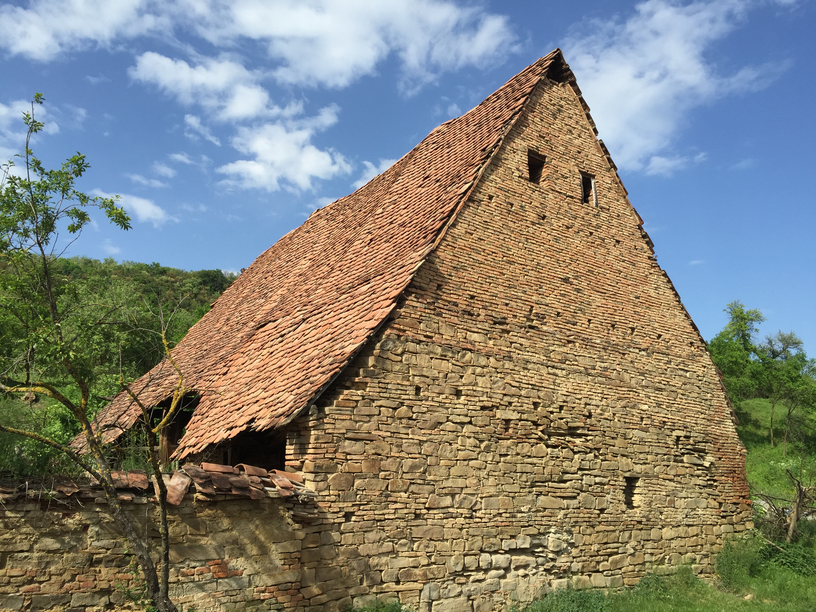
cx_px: 408
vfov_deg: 48.2
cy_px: 306
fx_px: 684
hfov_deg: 61.7
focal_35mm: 29
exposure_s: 1/1721
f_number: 2.2
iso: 32
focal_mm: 4.15
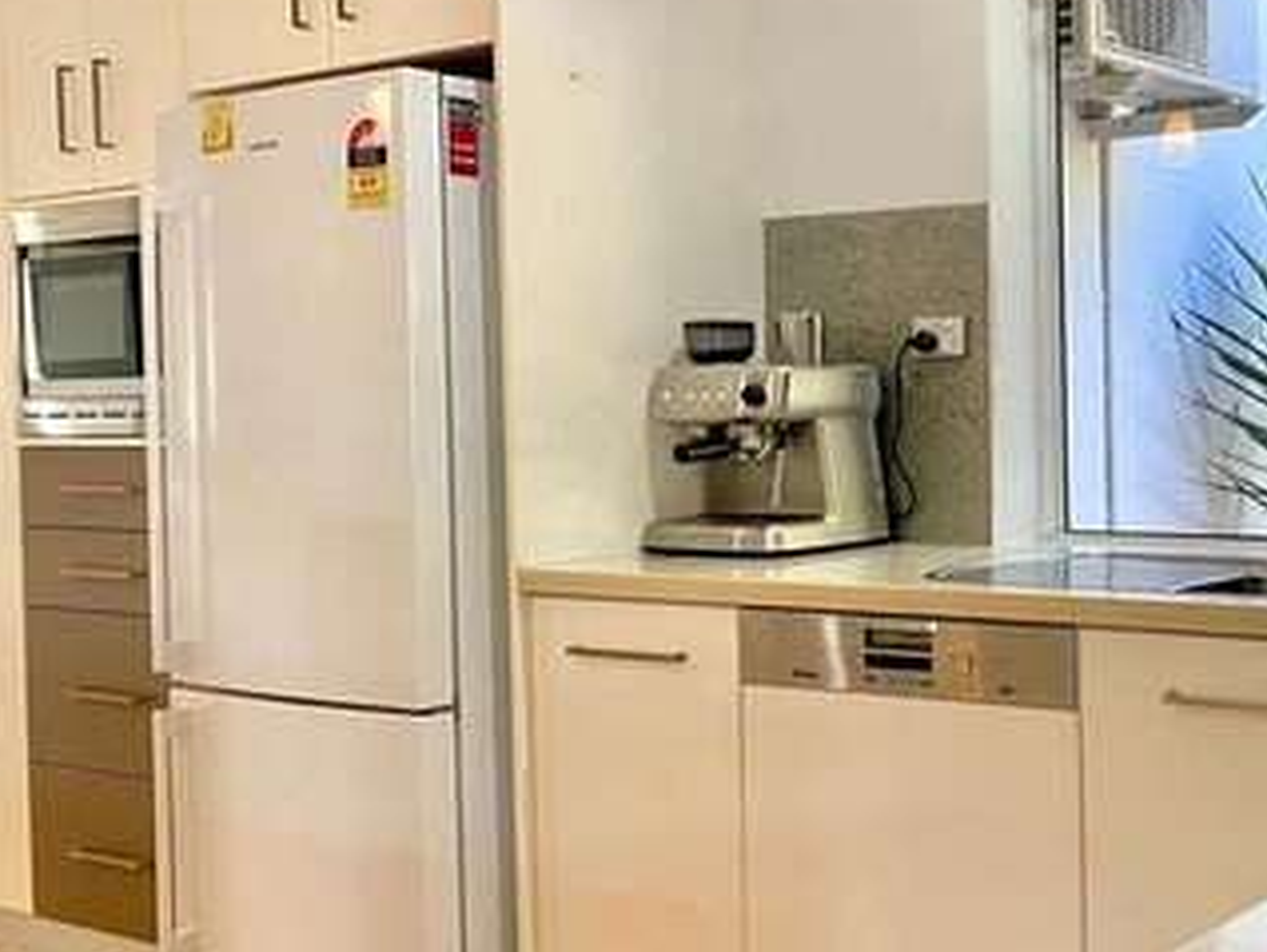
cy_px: 454
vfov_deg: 29.7
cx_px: 1128
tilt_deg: -1.9
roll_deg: +1.6
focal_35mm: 49
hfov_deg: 36.6
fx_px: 1795
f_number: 1.8
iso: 64
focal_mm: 4.25
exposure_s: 1/50
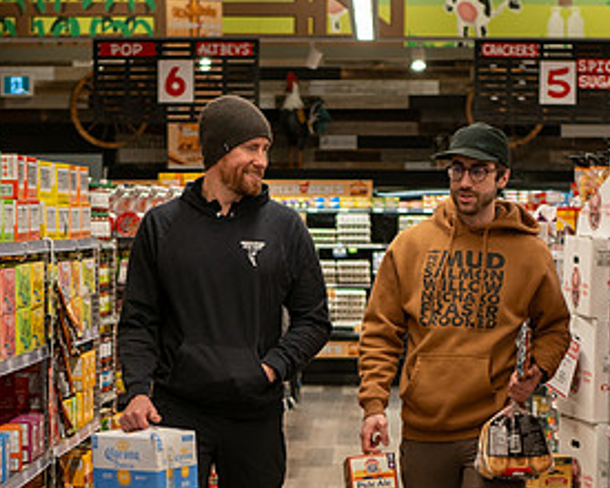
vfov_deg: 11.5
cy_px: 556
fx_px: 2383
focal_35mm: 132
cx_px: 279
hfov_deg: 14.6
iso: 200
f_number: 2
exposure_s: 1/100
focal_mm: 25
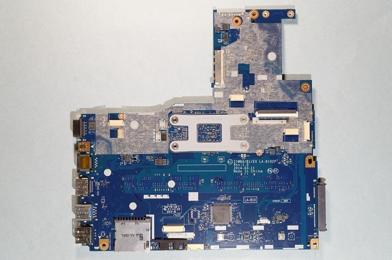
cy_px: 130
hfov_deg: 48.0
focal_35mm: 40
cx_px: 196
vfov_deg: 32.9
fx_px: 440
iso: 100
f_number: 8
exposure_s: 1/5
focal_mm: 27
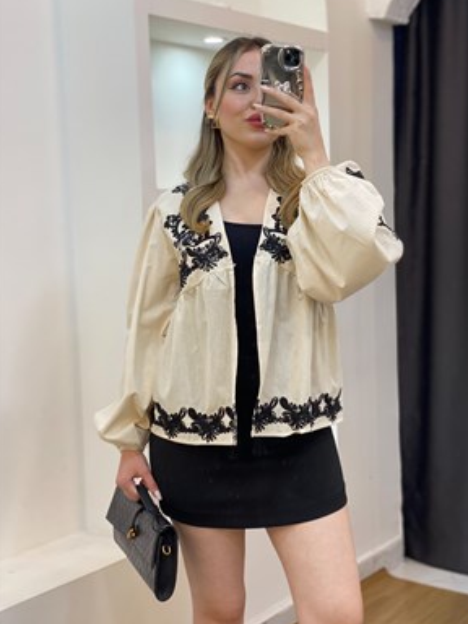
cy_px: 298
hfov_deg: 26.1
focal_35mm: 56
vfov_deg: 34.3
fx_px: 1009
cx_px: 244
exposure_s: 1/100
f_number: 2
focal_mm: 6
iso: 80
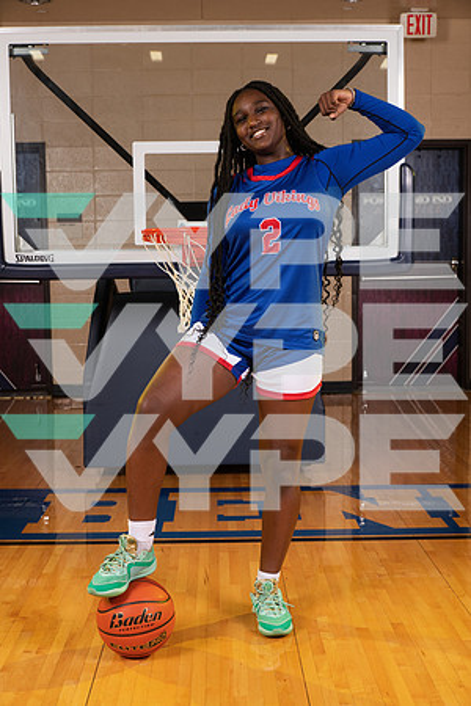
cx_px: 236
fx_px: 981
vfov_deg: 39.6
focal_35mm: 50
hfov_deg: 27.0
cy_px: 353
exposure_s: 1/320
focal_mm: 50
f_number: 7.1
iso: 320
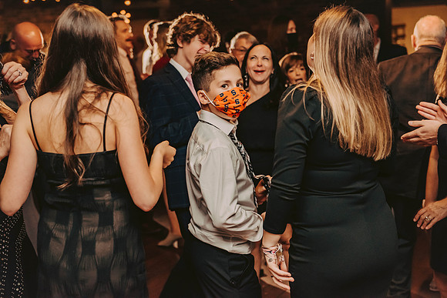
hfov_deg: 34.5
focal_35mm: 58
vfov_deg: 23.4
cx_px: 224
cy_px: 149
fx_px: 720
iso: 2000
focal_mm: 58
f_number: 3.2
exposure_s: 1/200
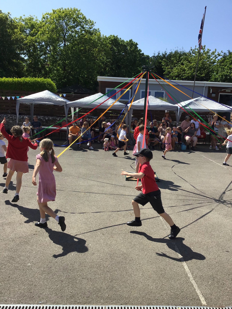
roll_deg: -1.6
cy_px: 154
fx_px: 277
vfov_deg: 58.4
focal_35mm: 31
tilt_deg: -7.3
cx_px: 116
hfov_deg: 45.4
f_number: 2.4
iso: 25
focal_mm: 3.3
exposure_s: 1/1045
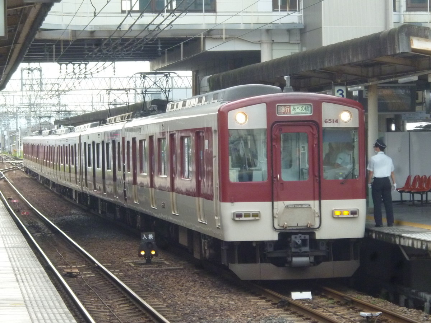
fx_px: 1681
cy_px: 162
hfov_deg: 14.6
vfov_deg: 11.0
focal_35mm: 135
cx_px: 216
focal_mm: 20
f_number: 6.5
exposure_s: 1/125
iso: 400
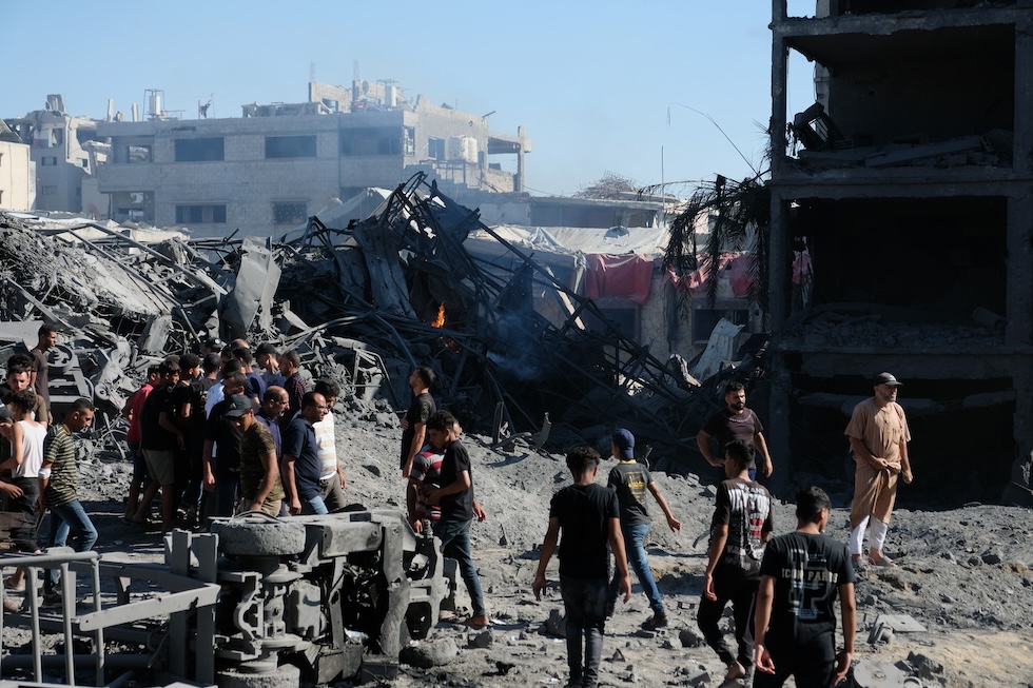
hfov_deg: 34.5
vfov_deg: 23.4
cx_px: 516
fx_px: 1664
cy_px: 344
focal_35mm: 58
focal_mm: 38.8
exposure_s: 1/4000
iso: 400
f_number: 3.6
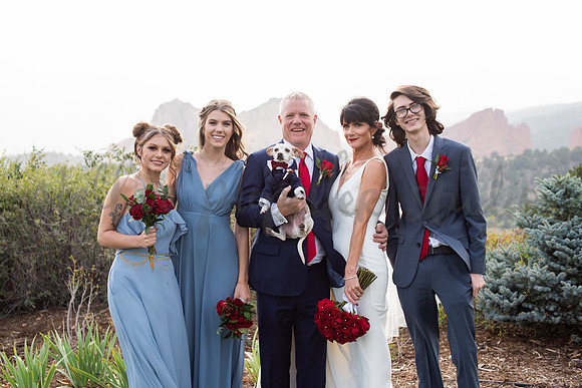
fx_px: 808
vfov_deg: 27.0
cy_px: 194
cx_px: 291
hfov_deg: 39.6
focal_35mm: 50
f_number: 4
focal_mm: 50
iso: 160
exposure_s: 1/400
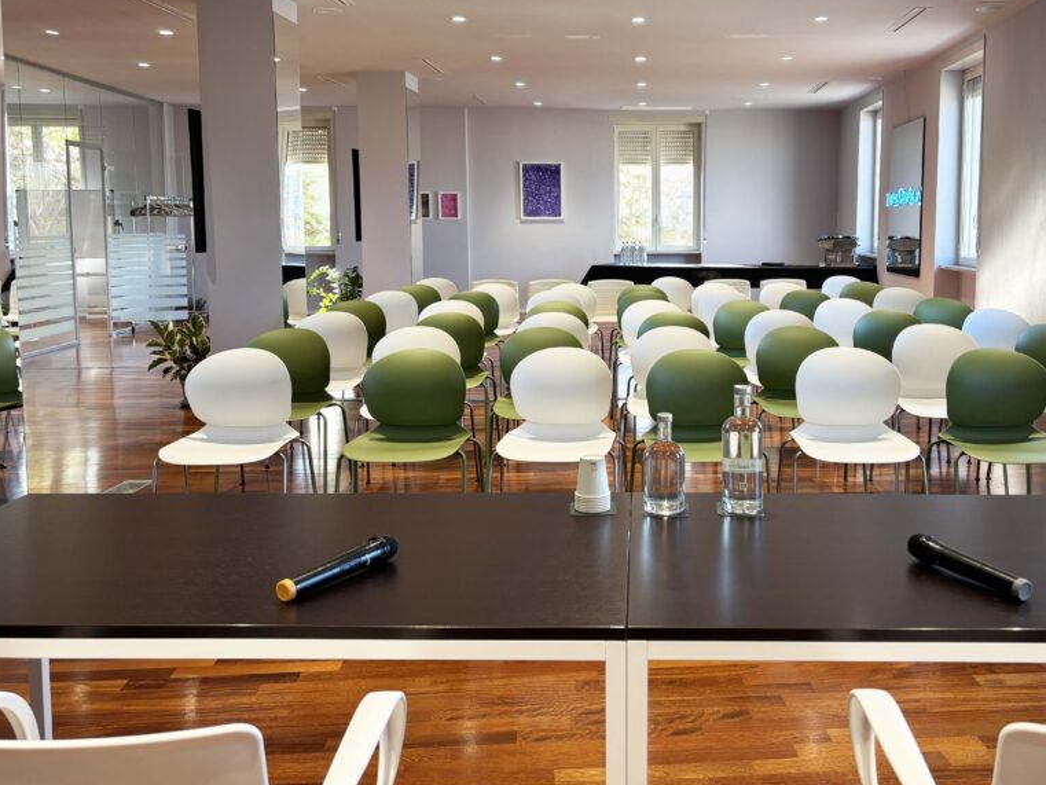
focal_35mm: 35
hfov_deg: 52.2
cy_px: 313
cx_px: 631
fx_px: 1058
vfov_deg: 40.5
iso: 64
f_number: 1.6
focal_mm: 5.96
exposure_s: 1/100
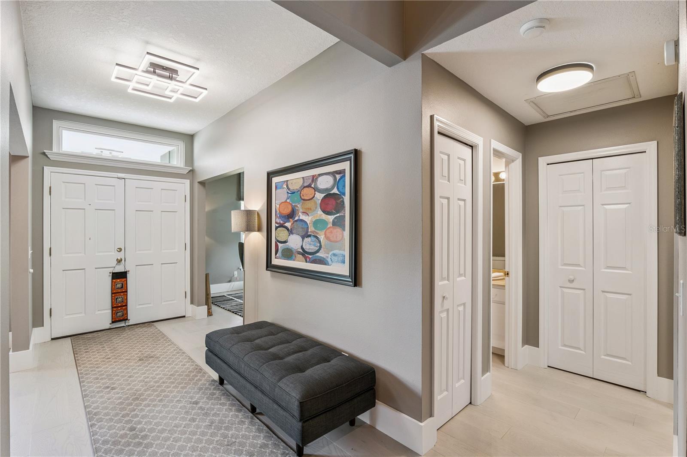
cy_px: 228
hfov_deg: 96.7
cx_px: 344
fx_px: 305
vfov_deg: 73.7
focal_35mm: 16
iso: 800
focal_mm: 16
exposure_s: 1/8
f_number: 10
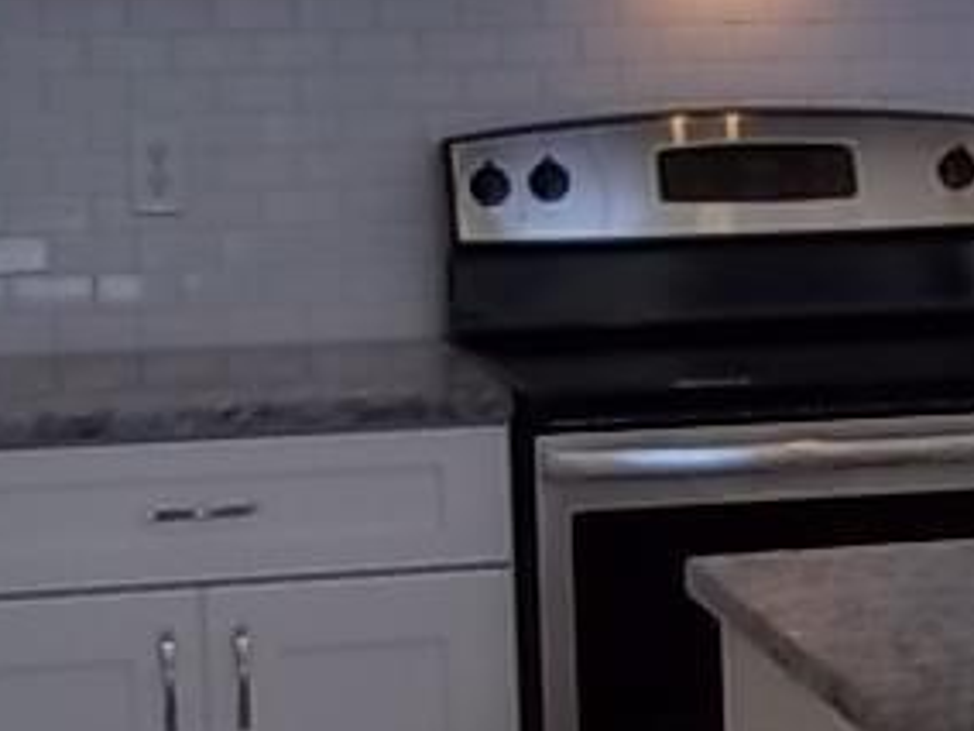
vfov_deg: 9.2
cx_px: 1766
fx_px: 4558
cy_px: 412
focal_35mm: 162
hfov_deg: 11.3
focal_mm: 6.5
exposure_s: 1/60
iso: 80
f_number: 3.1
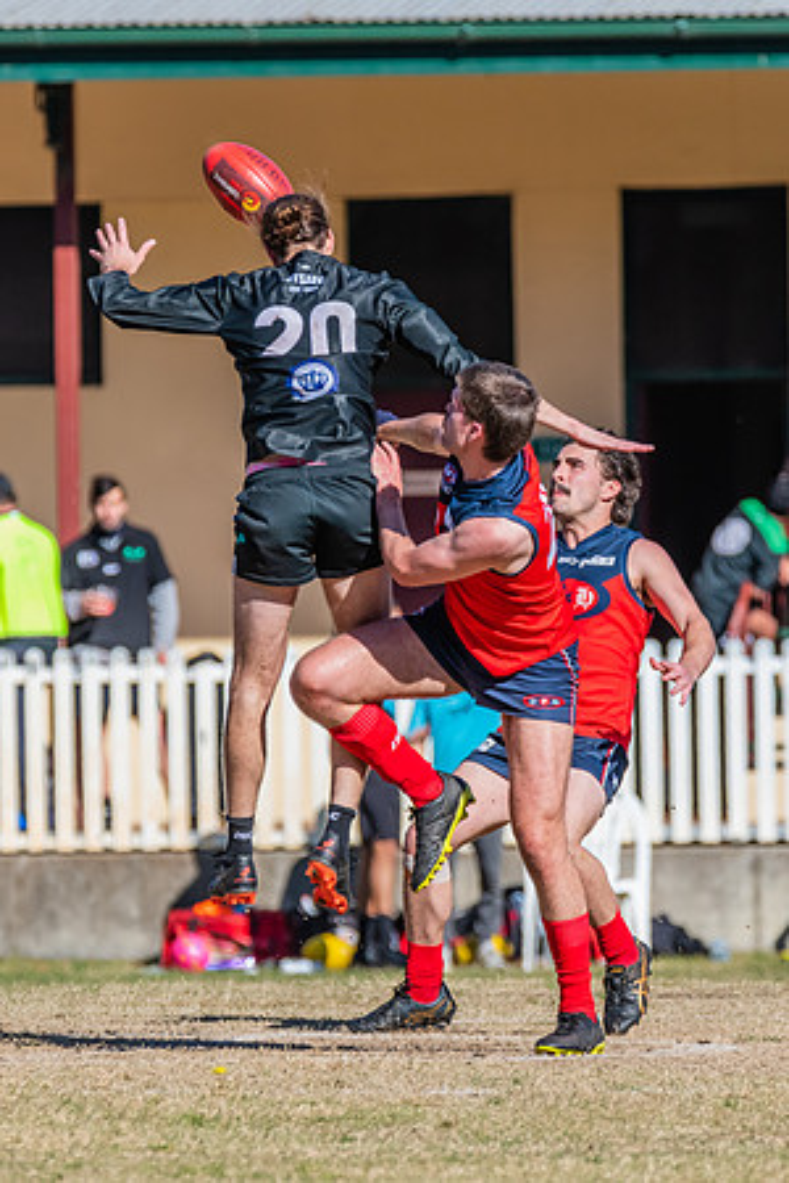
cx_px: 421
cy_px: 551
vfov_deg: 2.9
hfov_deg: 1.9
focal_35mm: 723
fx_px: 23758
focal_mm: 450
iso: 800
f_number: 10
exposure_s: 1/1600
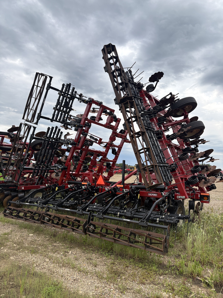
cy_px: 149
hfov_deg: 53.1
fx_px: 223
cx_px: 112
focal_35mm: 26
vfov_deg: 67.3
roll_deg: -1.3
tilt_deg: +5.6
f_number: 1.6
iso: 50
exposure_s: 1/1799
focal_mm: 5.96
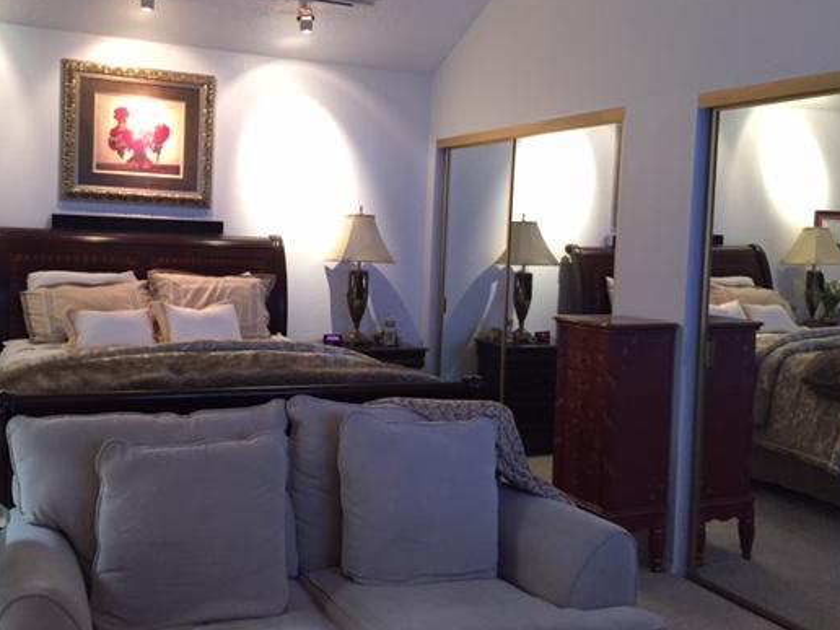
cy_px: 278
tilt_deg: -3.1
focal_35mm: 36
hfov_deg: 51.0
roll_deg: -3.5
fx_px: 874
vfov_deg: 39.6
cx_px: 335
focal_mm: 4.15
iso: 160
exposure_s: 1/30
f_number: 2.2
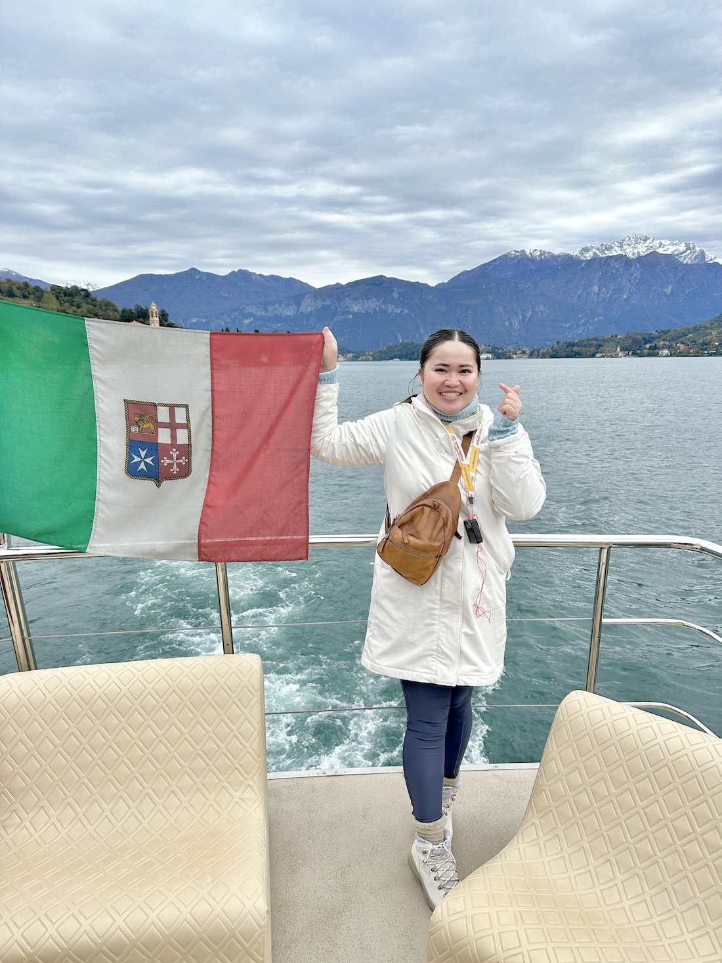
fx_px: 668
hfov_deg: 56.8
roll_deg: -0.4
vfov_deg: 71.6
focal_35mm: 24
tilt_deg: -8.4
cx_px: 361
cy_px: 482
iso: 80
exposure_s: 1/1664
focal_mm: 6.86
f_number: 1.78
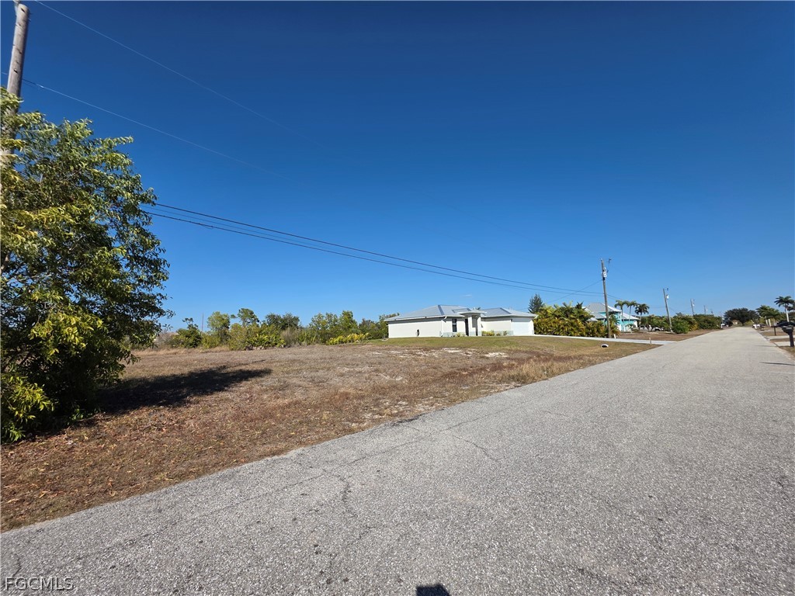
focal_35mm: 13
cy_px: 298
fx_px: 299
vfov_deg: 89.9
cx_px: 398
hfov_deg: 106.2
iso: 40
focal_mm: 2.2
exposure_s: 1/3390
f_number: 1.9
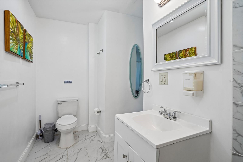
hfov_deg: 93.3
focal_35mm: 17
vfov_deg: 70.4
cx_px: 122
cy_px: 81
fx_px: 115
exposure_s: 1/30
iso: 200
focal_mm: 17
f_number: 8
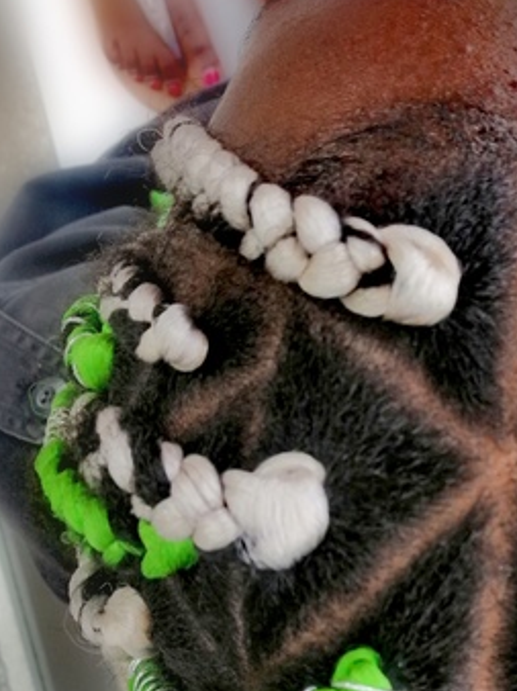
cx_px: 450
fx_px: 957
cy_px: 493
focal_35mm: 48
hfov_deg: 29.2
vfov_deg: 38.9
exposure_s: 1/60
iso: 125
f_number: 1.8
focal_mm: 3.95
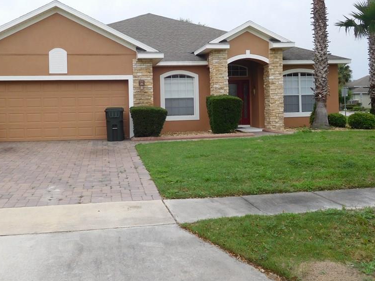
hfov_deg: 53.8
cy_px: 109
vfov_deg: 41.6
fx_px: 368
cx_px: 163
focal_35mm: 34
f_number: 3.4
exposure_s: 1/500
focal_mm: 4.5
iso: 125
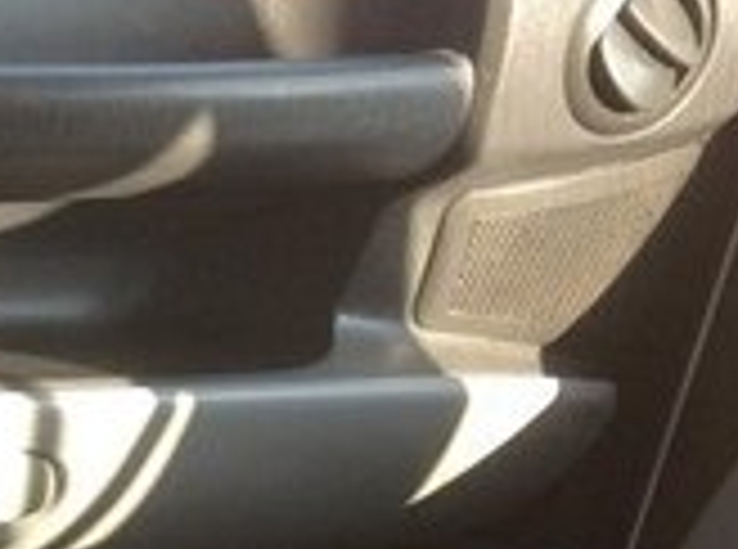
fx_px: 2997
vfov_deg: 10.5
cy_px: 380
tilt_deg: -30.4
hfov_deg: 12.7
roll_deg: -1.8
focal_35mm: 141
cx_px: -634
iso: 64
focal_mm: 4.28
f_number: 2.4
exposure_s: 1/120
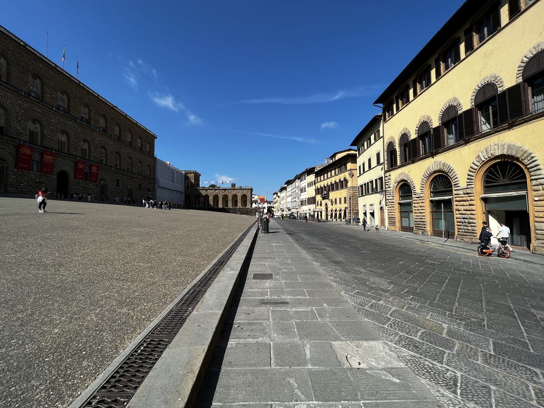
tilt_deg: +2.5
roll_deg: +1.0
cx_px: 272
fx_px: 204
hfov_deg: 106.2
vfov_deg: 89.9
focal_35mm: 13
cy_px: 204
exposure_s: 1/1845
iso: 32
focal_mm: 1.57
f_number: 1.8
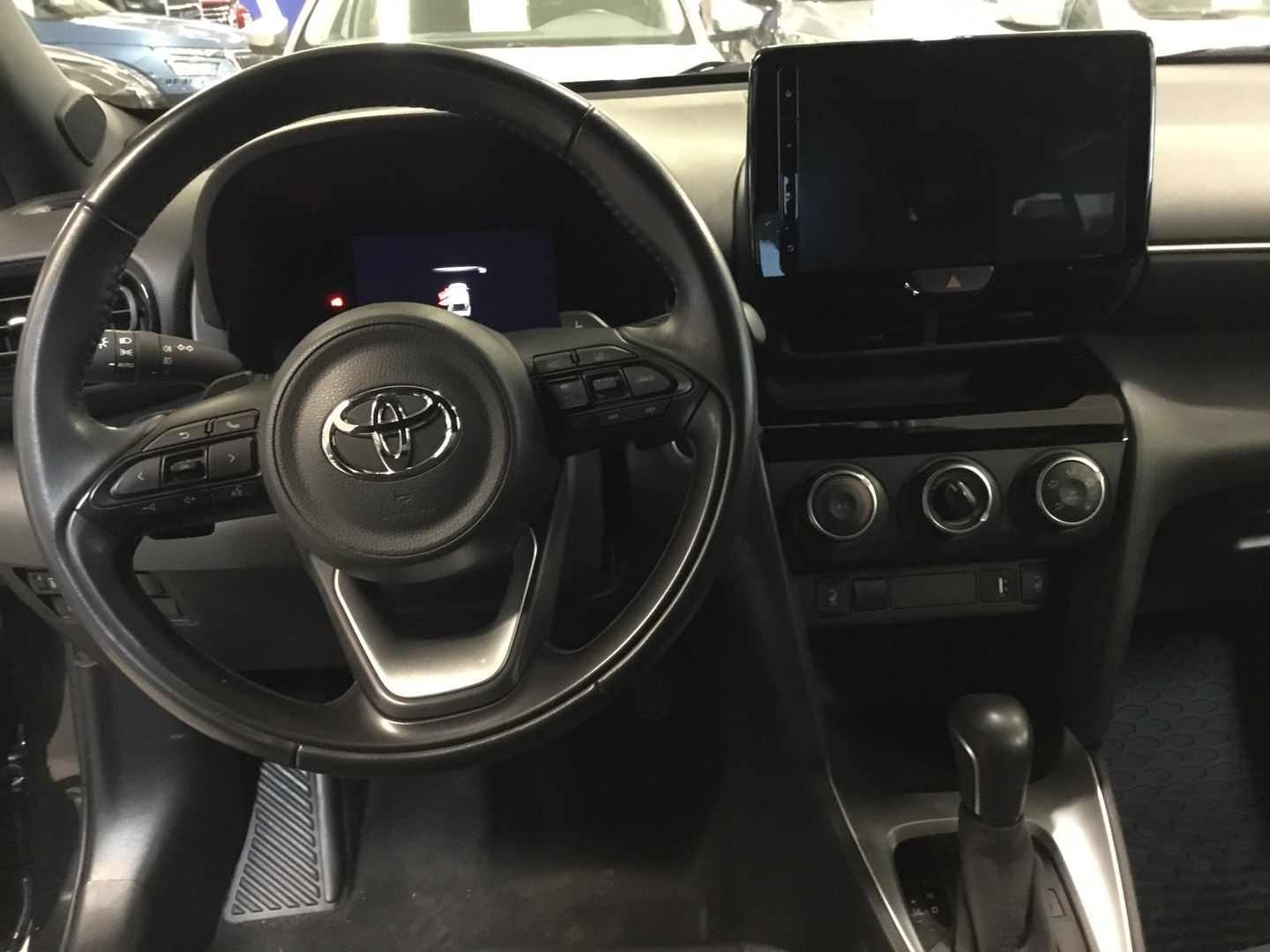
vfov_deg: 45.4
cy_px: 476
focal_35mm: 31
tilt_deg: -23.9
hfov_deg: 58.4
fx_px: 1137
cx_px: 635
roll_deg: +2.2
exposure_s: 1/17
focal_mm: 3.3
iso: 400
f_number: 2.4
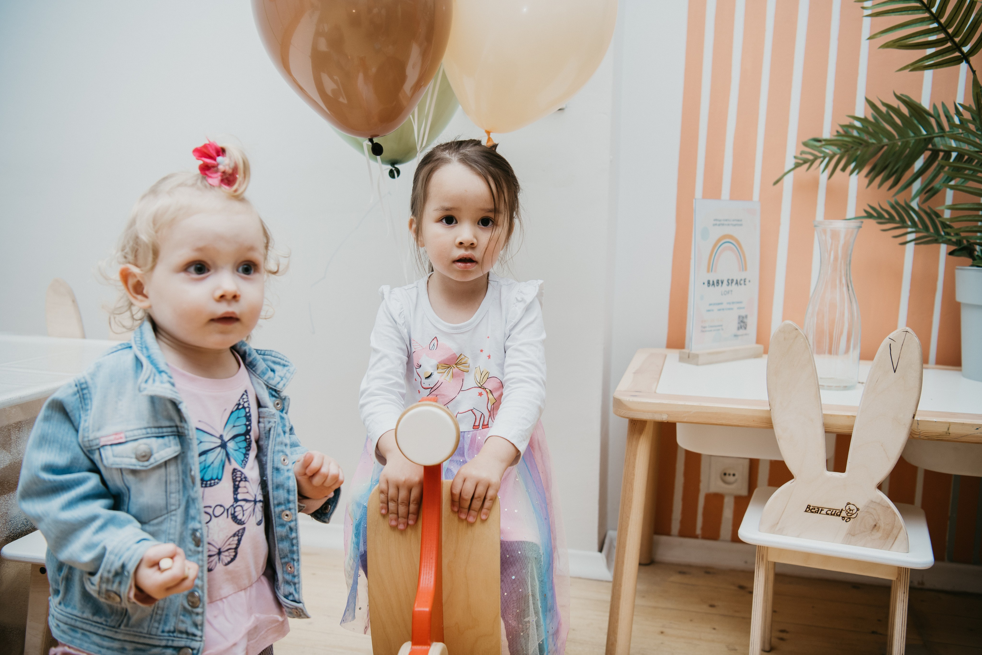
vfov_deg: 38.9
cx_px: 491
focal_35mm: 34
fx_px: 927
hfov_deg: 55.8
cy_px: 328
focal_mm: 34
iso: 125
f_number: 3.5
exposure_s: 1/160
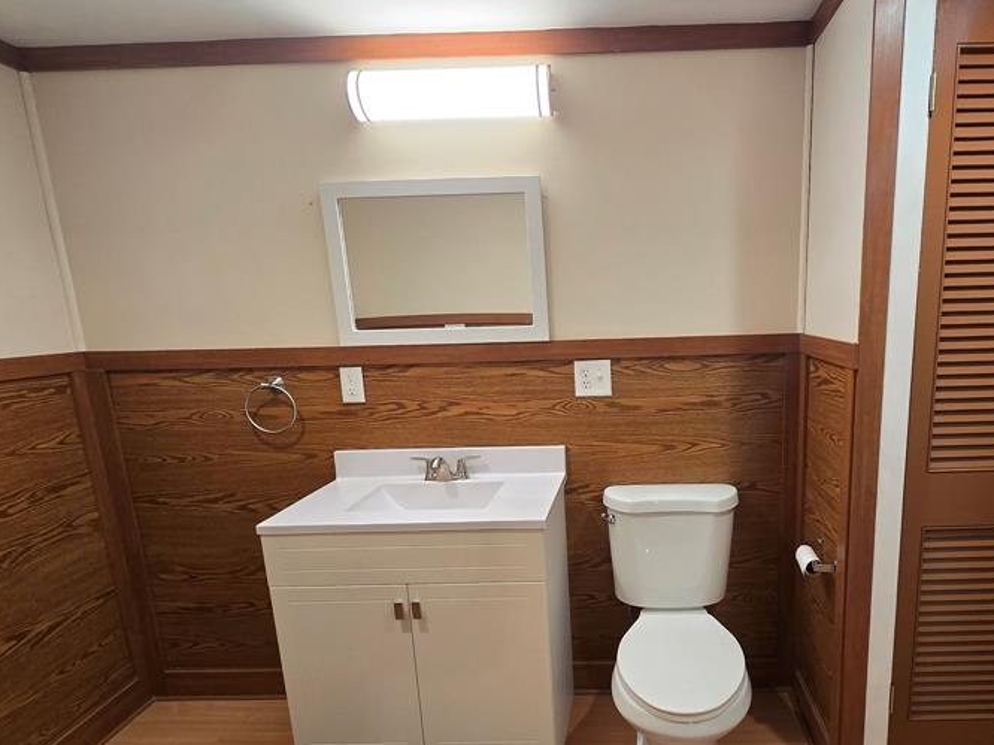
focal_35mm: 20
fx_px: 574
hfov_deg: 79.9
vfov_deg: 65.4
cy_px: 442
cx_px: 634
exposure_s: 1/60
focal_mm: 2.2
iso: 160
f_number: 2.2
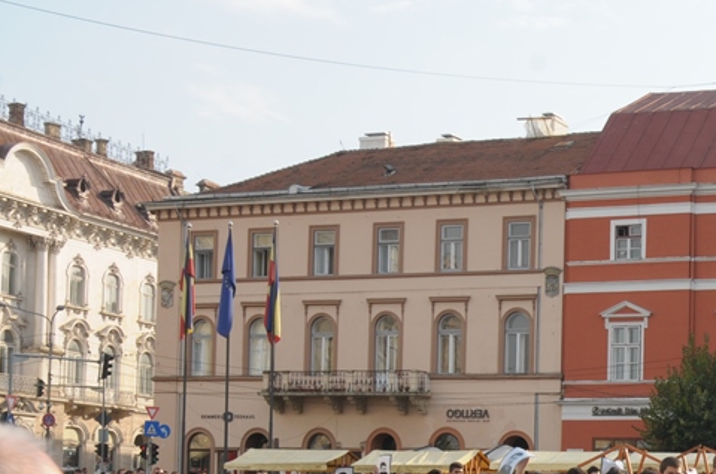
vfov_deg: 16.7
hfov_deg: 24.5
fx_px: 1589
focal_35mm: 80
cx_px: 673
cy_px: 455
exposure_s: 1/160
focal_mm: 25
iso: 200
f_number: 10
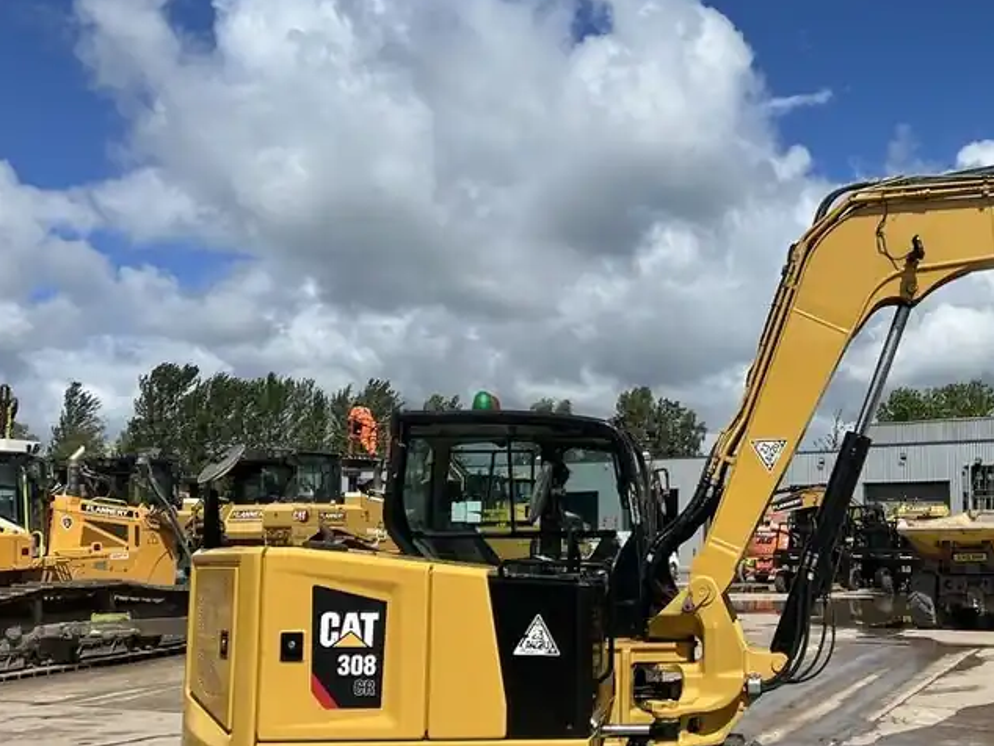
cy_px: 433
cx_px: 775
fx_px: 1178
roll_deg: +0.4
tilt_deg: +4.9
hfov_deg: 43.9
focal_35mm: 41
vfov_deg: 35.1
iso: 50
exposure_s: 1/5076
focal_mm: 5.7
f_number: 1.5
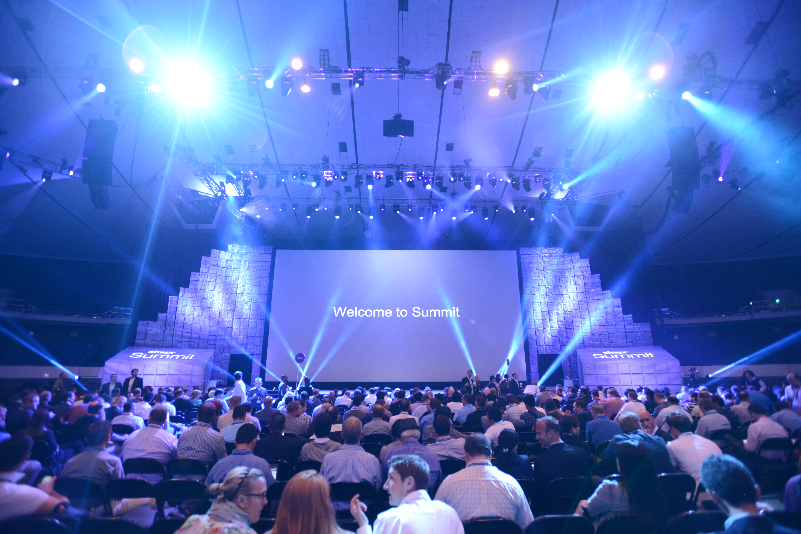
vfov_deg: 70.4
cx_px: 400
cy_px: 267
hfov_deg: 93.3
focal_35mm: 17
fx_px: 378
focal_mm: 17
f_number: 2.8
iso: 1250
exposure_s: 1/50
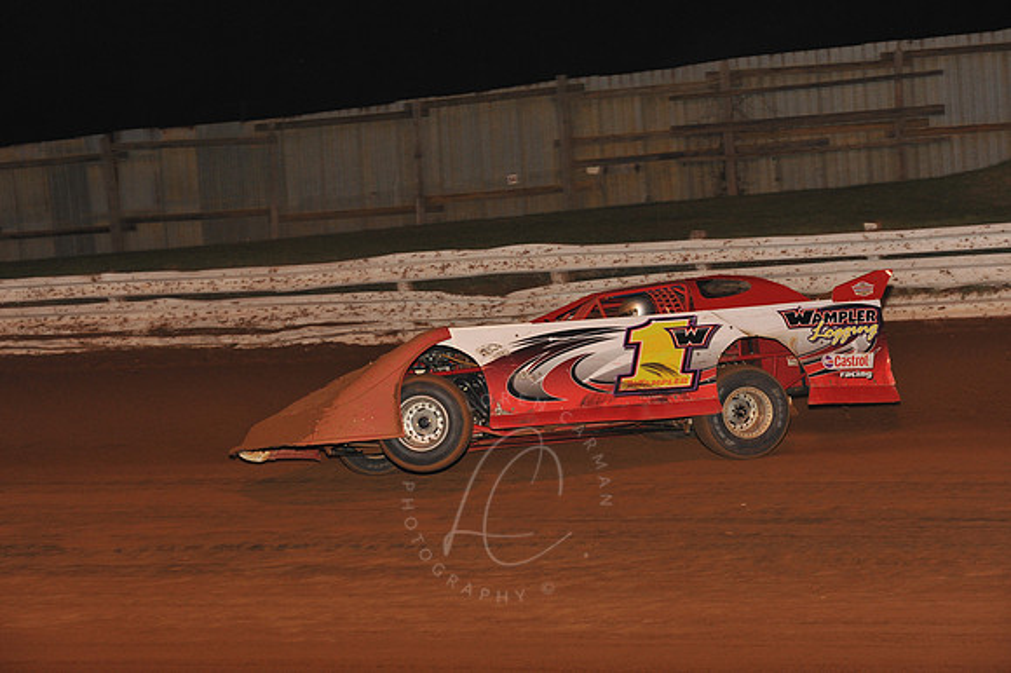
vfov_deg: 13.7
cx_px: 506
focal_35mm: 100
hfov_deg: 20.4
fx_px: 2807
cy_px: 336
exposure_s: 1/320
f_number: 6.3
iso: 1250
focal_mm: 100
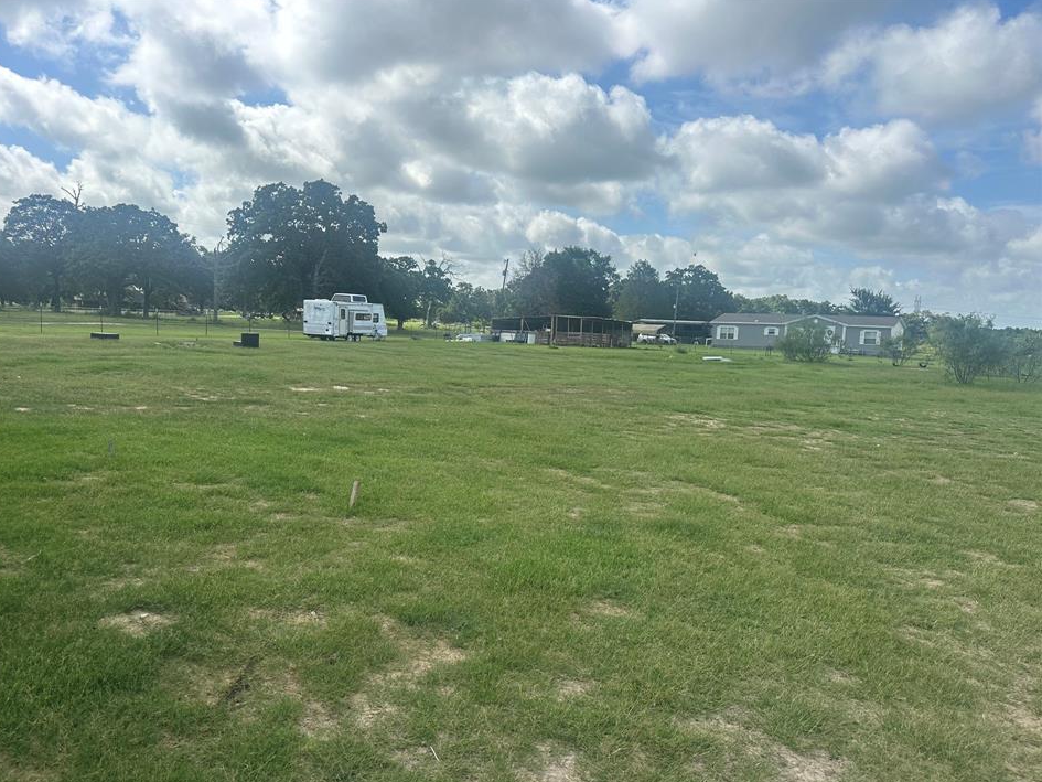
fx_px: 783
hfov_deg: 67.2
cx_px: 479
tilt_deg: -7.8
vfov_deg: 53.0
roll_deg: -0.1
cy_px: 418
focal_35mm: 26
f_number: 1.78
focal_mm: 6.86
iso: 80
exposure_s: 1/5263
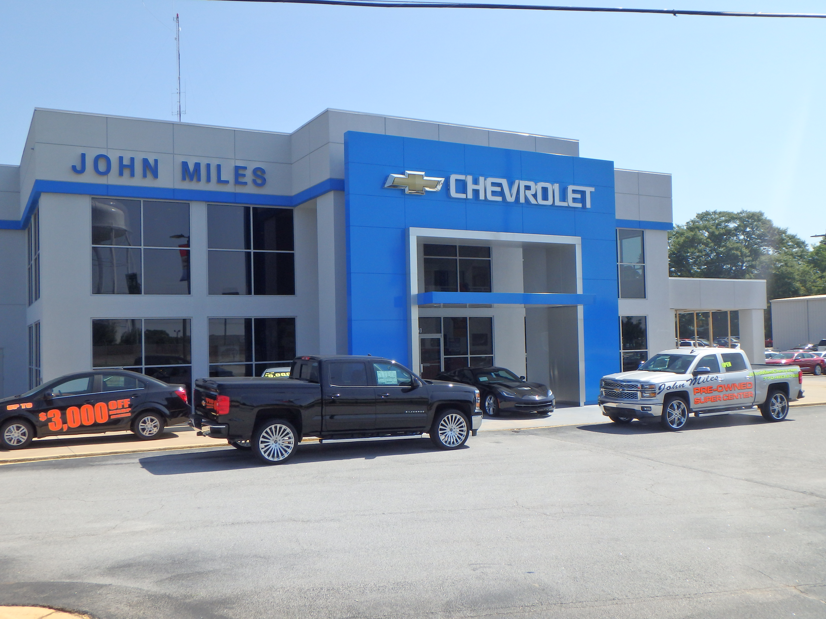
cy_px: 310
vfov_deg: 41.8
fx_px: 811
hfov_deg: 54.0
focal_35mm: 34
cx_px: 413
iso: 125
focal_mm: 6
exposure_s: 1/640
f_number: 4.9
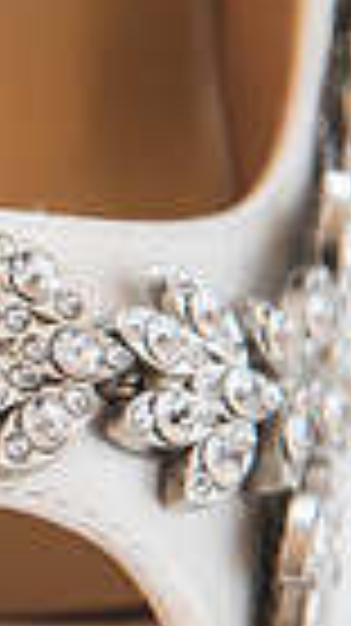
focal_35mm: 305
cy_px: 381
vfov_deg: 7.1
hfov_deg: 3.8
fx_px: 5056
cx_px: -824
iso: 1000
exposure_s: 1/125
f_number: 5
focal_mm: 70
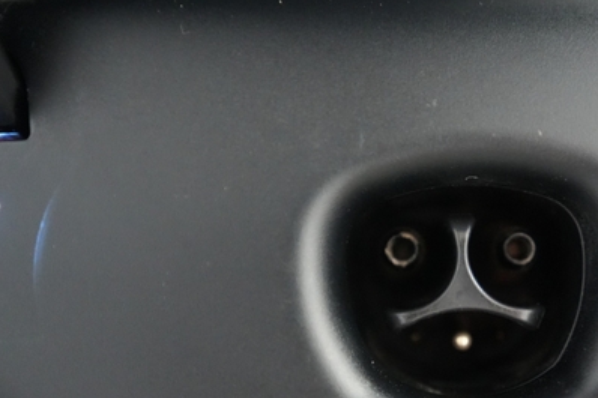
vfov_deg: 29.6
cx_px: 424
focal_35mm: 45
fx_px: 747
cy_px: 275
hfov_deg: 42.7
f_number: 2.8
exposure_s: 1/160
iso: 10000
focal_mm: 28
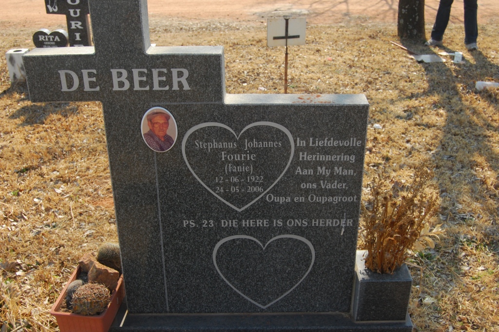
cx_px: 250
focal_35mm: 39
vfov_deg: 34.2
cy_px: 166
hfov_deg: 49.6
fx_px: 540
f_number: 7.1
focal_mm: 26
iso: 400
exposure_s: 1/500
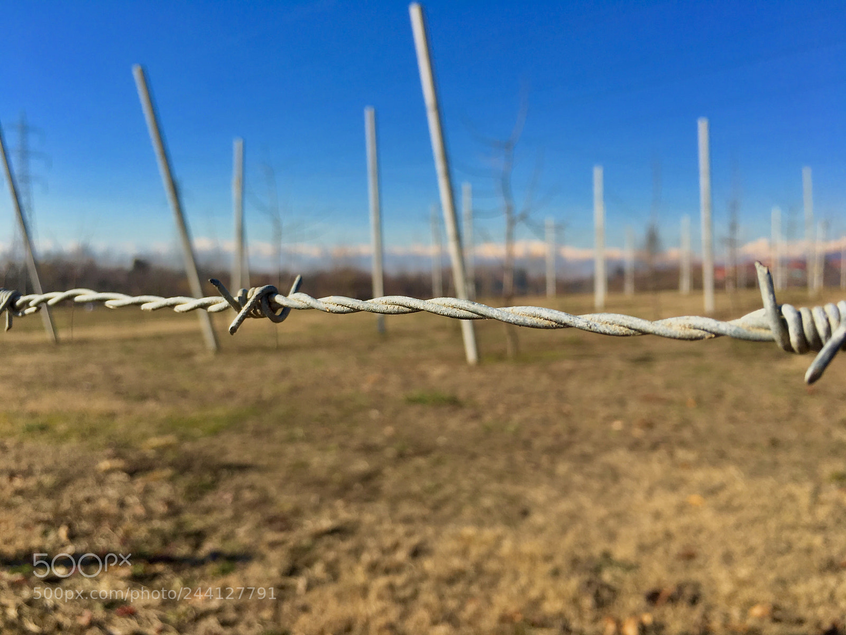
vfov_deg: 48.2
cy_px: 318
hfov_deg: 61.7
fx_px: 709
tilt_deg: -3.0
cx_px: 423
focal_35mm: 29
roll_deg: -0.8
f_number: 2.2
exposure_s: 1/1282
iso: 25
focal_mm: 4.15
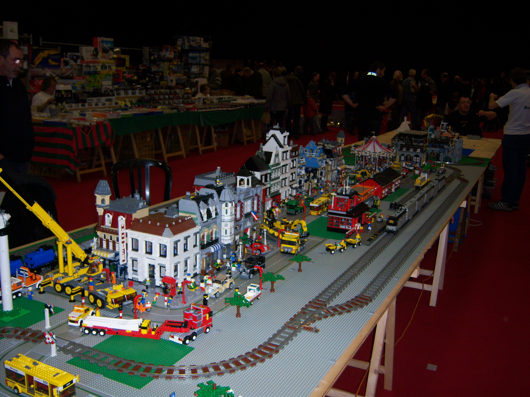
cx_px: 265
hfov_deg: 51.4
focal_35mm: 36
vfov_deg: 39.7
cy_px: 198
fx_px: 551
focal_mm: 7.5
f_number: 2.8
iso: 160
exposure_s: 1/60
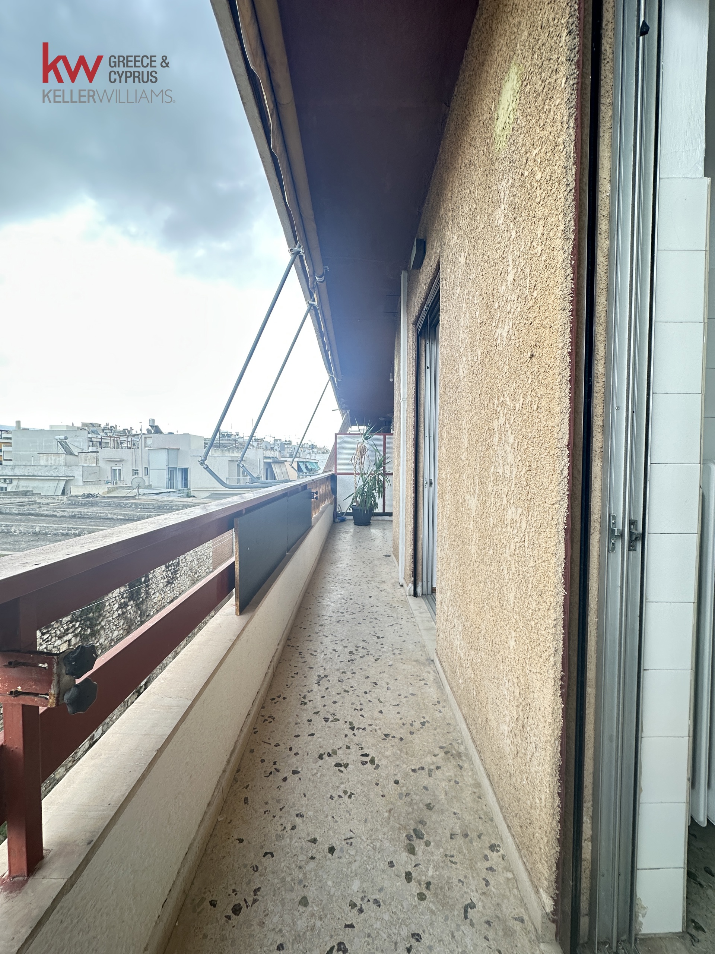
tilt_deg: -1.4
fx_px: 386
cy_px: 477
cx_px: 358
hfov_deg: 85.7
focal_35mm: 14
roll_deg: -0.5
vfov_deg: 102.1
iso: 80
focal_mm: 2.22
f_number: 2.2
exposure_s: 1/99
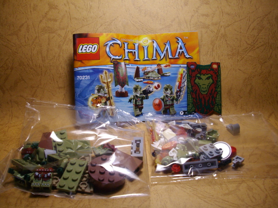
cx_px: 139
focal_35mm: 37
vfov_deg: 38.7
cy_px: 104
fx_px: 297
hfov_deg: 50.1
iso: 160
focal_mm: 6.2
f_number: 2.8
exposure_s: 1/80
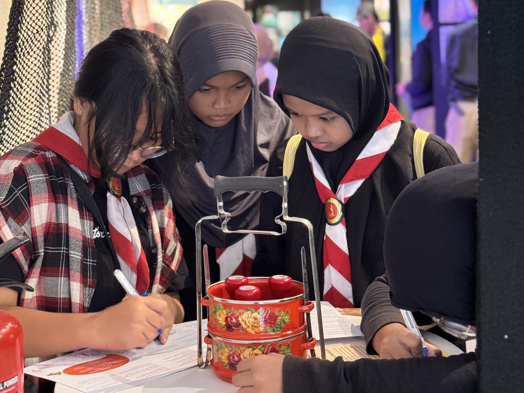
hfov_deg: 37.5
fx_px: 772
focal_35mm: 51
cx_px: 272
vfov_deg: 28.6
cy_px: 188
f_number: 1.78
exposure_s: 1/33
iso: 320
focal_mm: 6.76
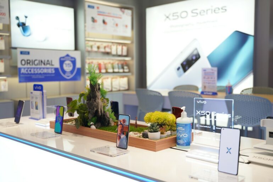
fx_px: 311
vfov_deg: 32.6
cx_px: 136
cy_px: 91
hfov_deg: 47.4
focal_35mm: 41
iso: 160
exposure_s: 1/100
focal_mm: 41
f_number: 2.8
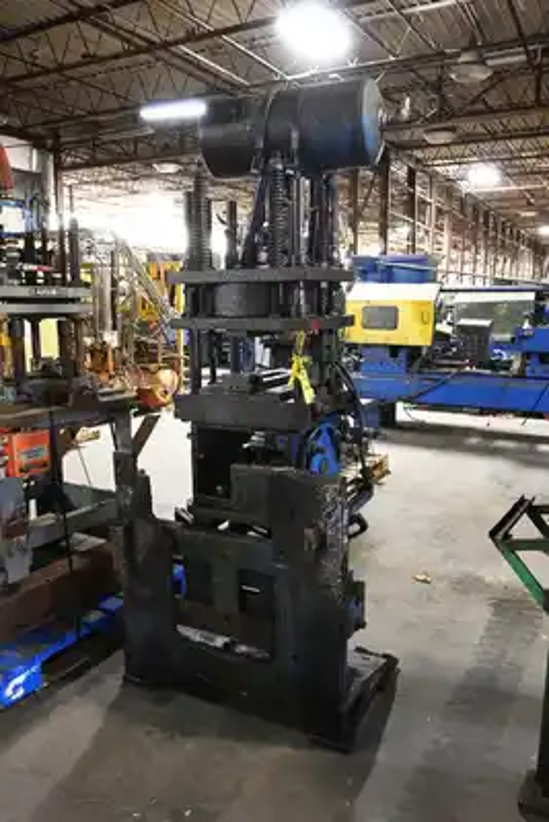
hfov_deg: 44.7
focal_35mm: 29
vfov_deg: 63.2
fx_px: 668
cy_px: 411
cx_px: 274
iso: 3600
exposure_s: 1/30
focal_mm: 19.5
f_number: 3.8
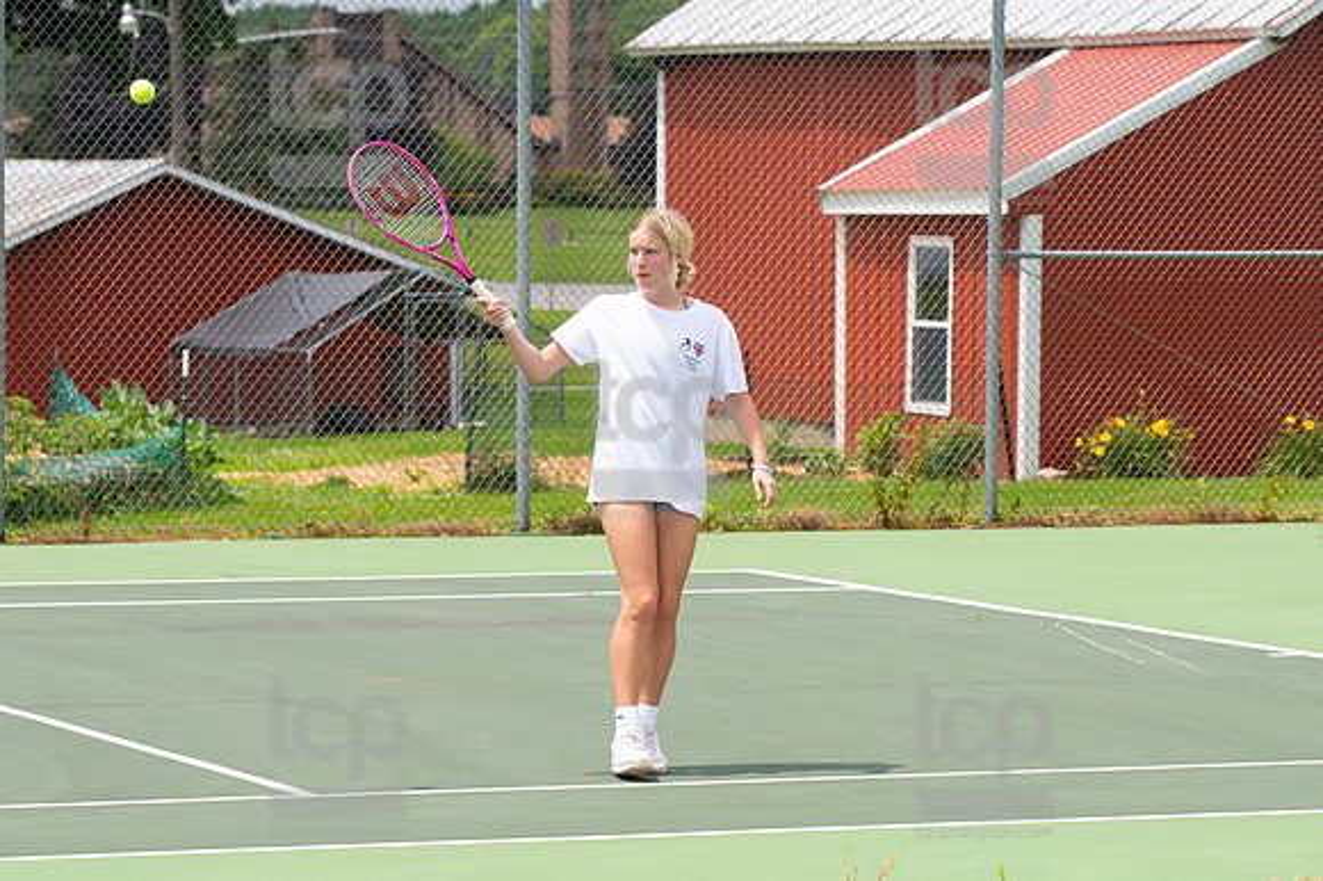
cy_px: 440
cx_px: 662
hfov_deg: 12.5
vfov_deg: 8.3
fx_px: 6060
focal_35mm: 165
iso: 250
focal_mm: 110
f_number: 5.6
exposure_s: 1/1250
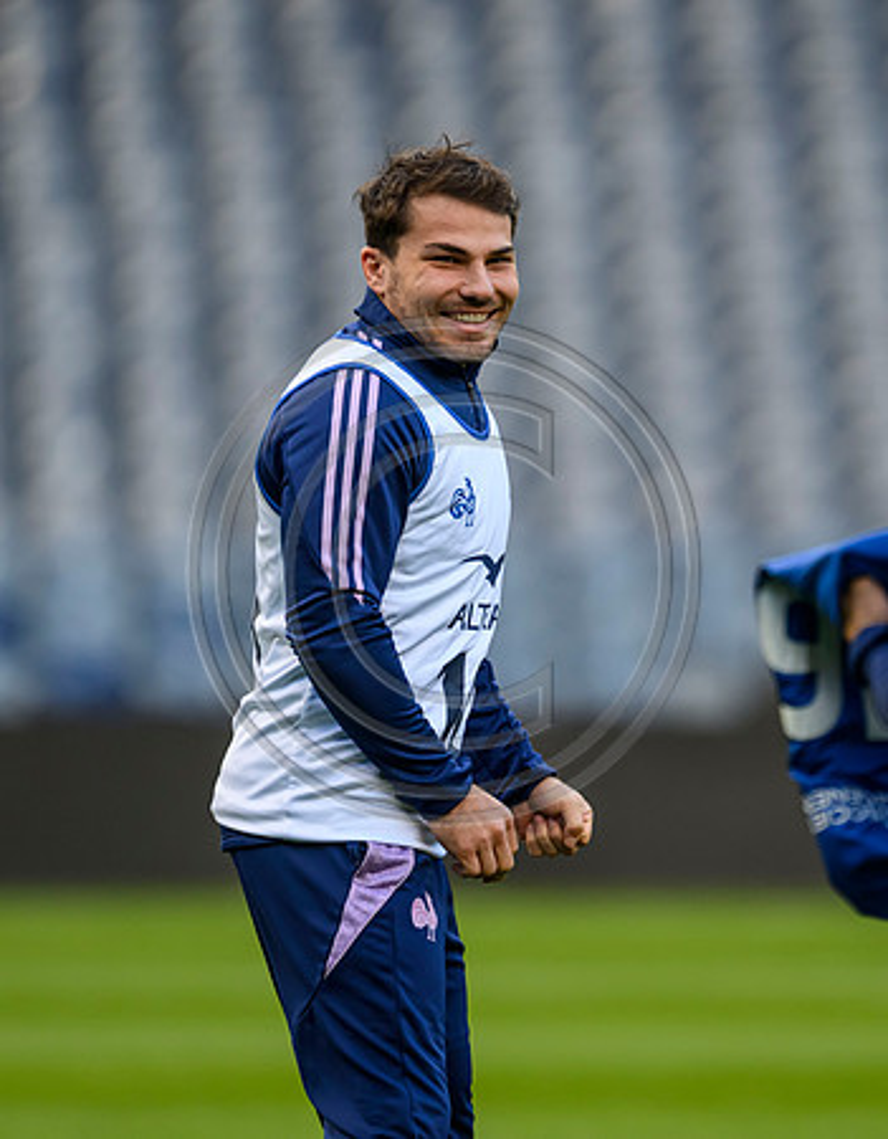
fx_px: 29798
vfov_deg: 2.2
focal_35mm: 893
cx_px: 743
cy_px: 500
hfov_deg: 1.7
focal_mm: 560
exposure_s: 1/1600
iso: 1250
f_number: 4
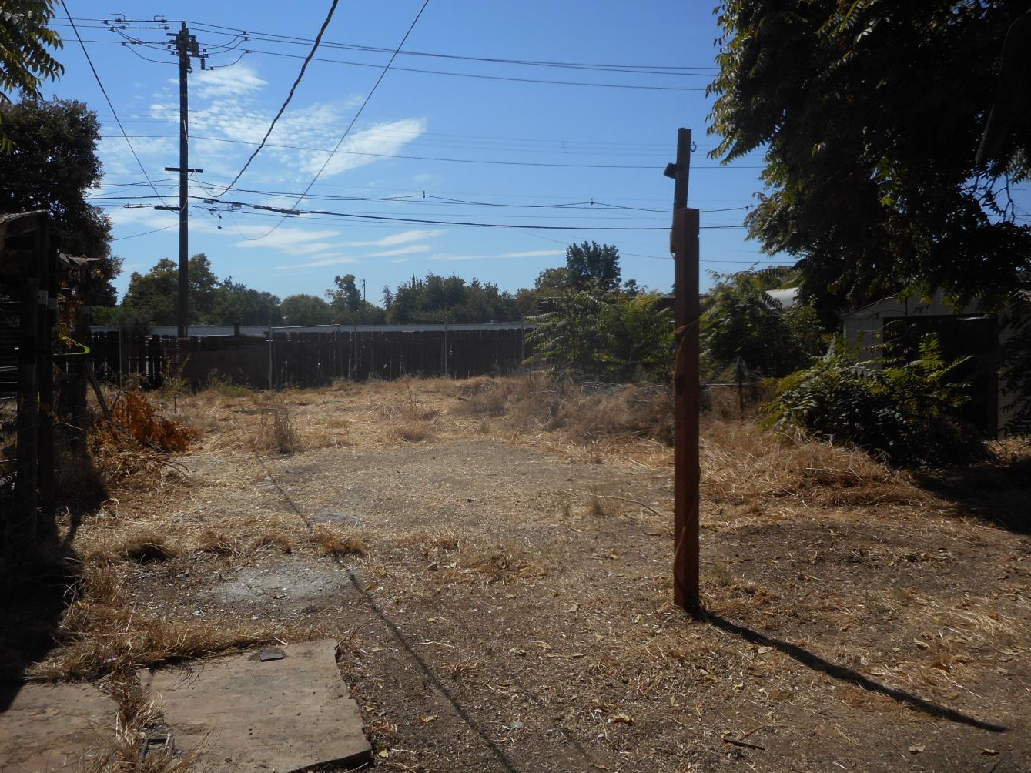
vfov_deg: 49.7
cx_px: 476
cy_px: 356
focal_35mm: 28
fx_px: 834
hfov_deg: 63.4
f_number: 3.7
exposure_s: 1/1250
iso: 80
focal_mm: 4.5
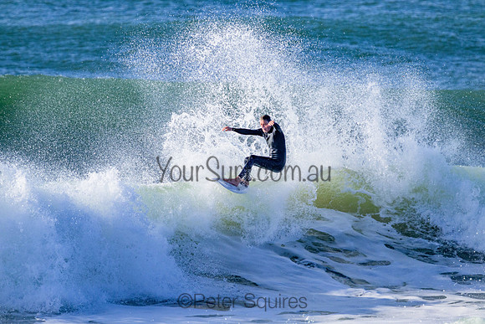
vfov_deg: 1.7
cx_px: 242
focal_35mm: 800
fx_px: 10780
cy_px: 162
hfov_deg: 2.6
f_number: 11
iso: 1400
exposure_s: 1/2000
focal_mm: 800
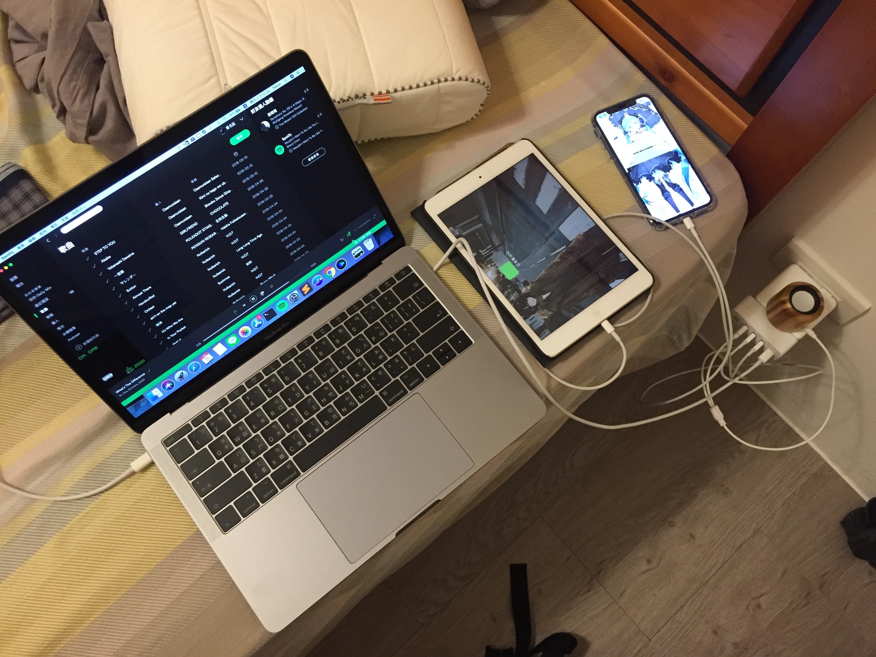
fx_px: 734
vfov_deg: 48.2
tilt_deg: -73.8
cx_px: 438
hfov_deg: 61.7
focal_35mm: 29
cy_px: 328
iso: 250
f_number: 2.2
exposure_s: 1/30
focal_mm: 4.15
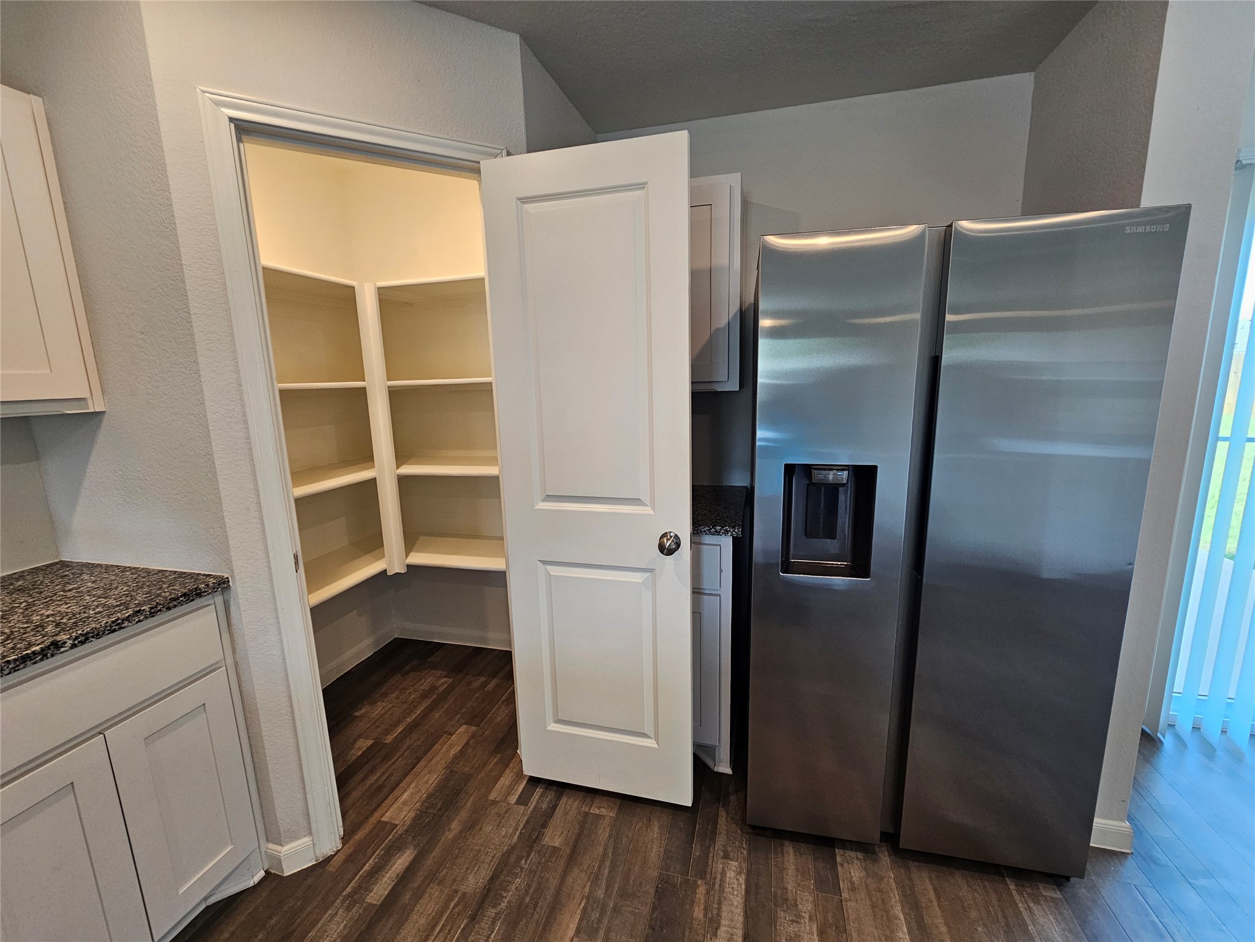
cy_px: 471
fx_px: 471
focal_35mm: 13
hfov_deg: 106.2
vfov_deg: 89.9
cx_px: 628
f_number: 2.2
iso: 160
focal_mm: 2.2
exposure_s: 1/60
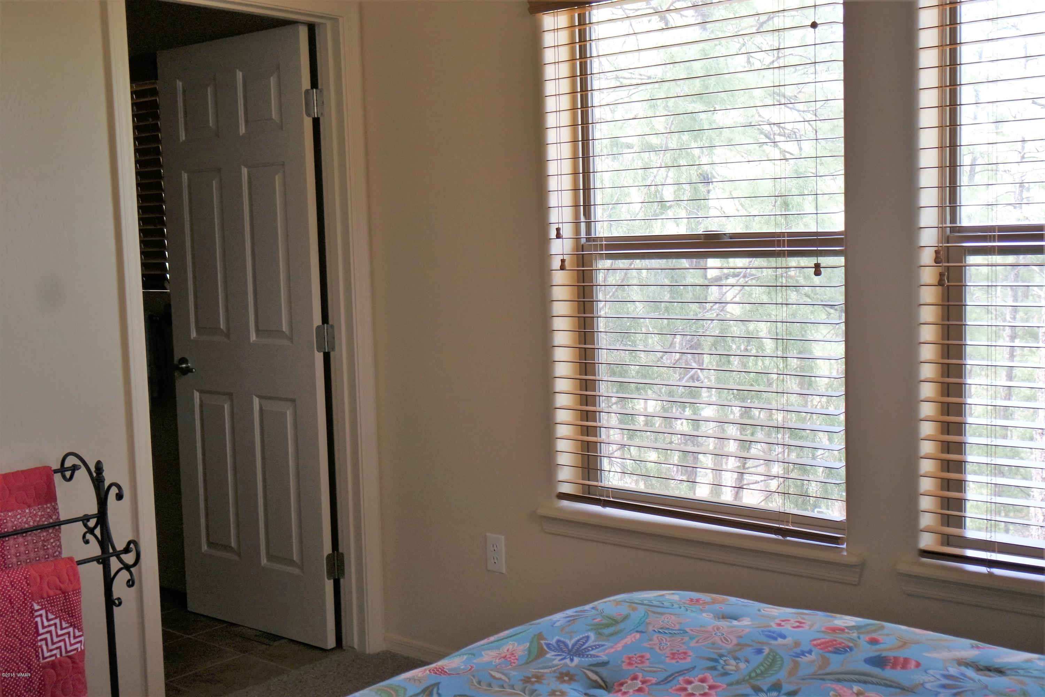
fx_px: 1161
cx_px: 522
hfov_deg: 48.5
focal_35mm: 40
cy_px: 348
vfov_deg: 33.4
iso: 400
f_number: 4
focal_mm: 15
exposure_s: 1/30
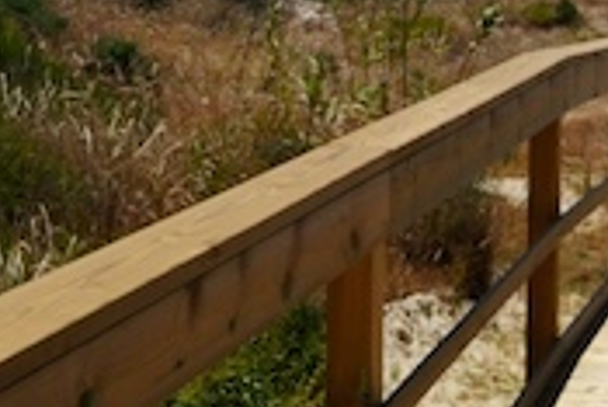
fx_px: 1623
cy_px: -47
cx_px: 688
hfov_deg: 20.2
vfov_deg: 14.0
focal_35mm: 96
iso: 100
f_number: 10
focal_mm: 24
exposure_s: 1/250
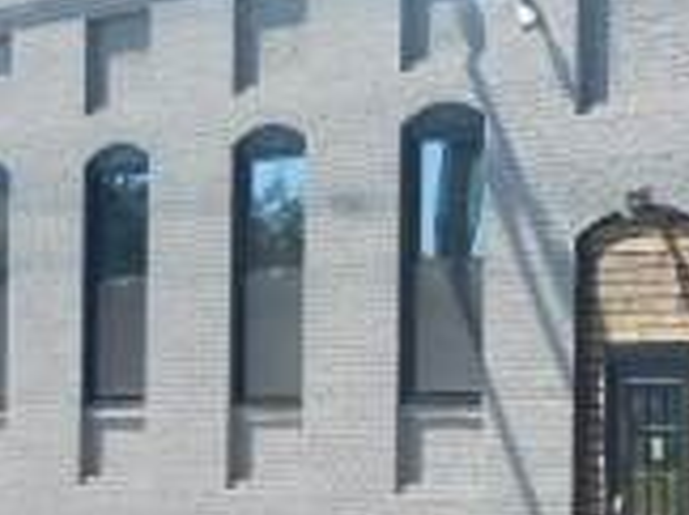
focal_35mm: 178
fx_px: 3538
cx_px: 604
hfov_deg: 11.1
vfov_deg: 8.3
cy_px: 387
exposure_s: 1/500
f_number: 3.7
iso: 125
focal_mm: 8
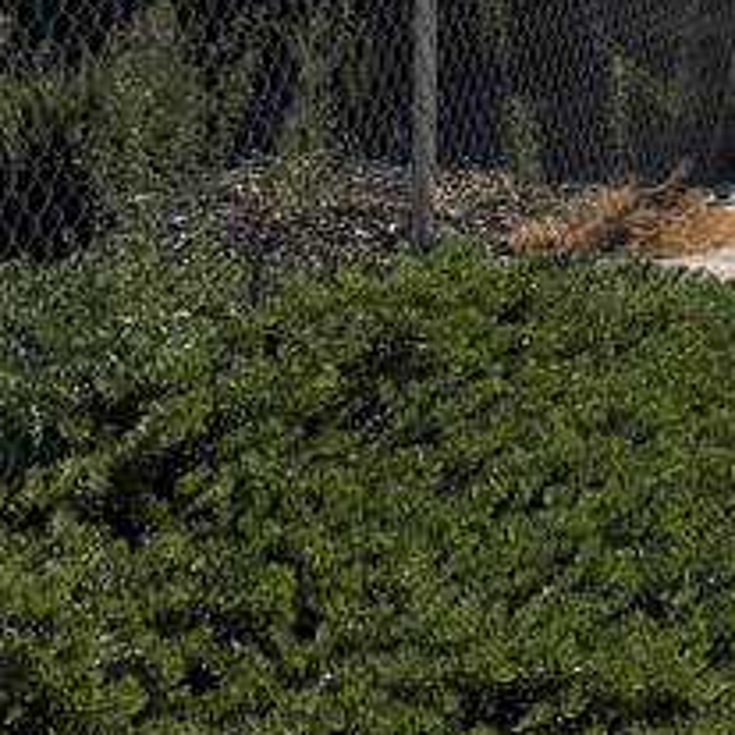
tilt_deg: +2.5
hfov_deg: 12.8
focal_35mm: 131
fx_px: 3147
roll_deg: +0.7
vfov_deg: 12.5
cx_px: 1023
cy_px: -472
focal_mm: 6.76
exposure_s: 1/8130
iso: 80
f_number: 1.78
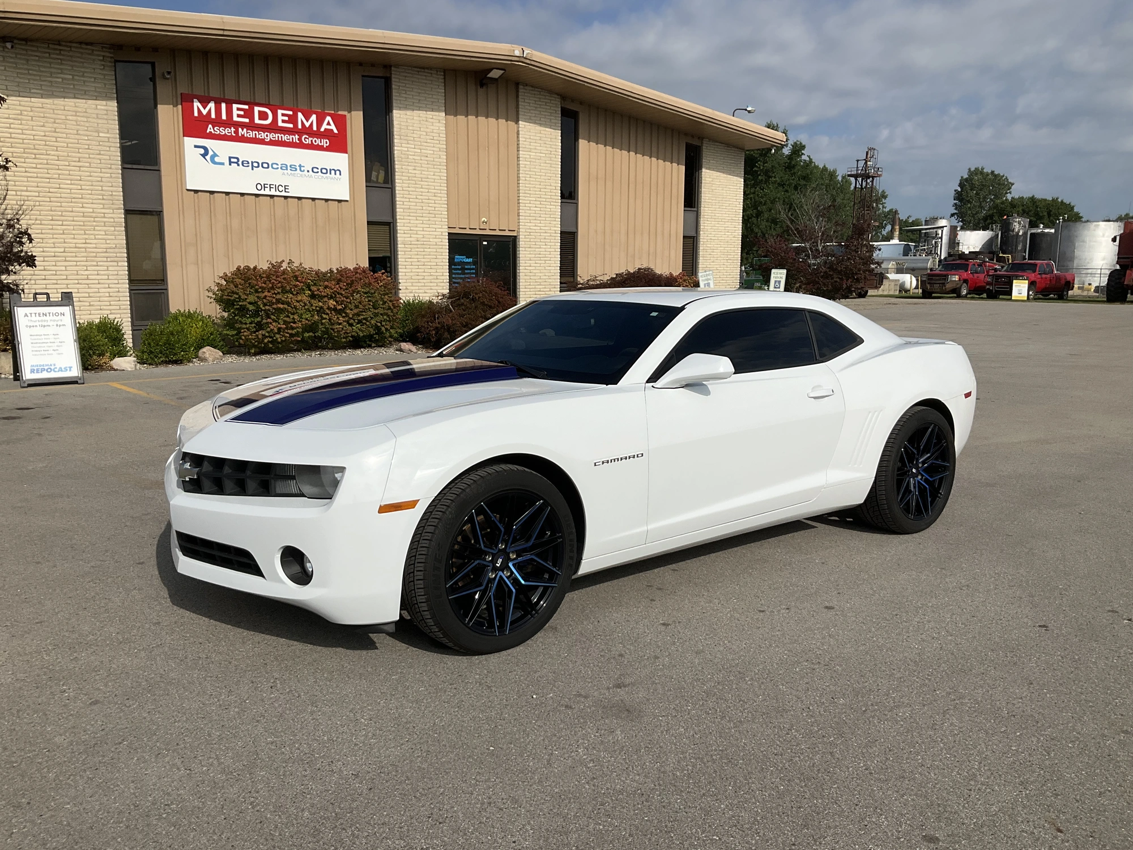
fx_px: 949
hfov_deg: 61.7
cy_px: 425
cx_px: 566
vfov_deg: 48.2
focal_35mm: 29
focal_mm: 3
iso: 25
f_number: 1.8
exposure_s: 1/4405
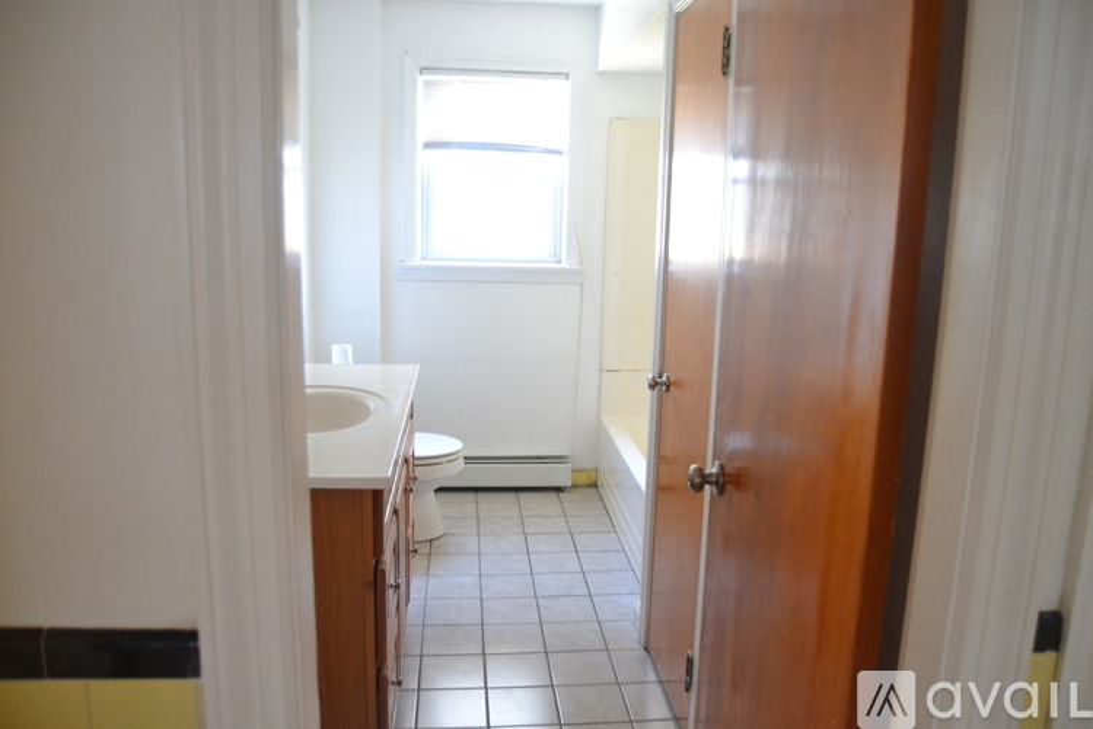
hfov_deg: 67.4
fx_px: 820
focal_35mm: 27
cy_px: 364
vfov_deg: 47.9
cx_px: 546
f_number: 3.5
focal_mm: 18
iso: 2000
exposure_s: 1/60
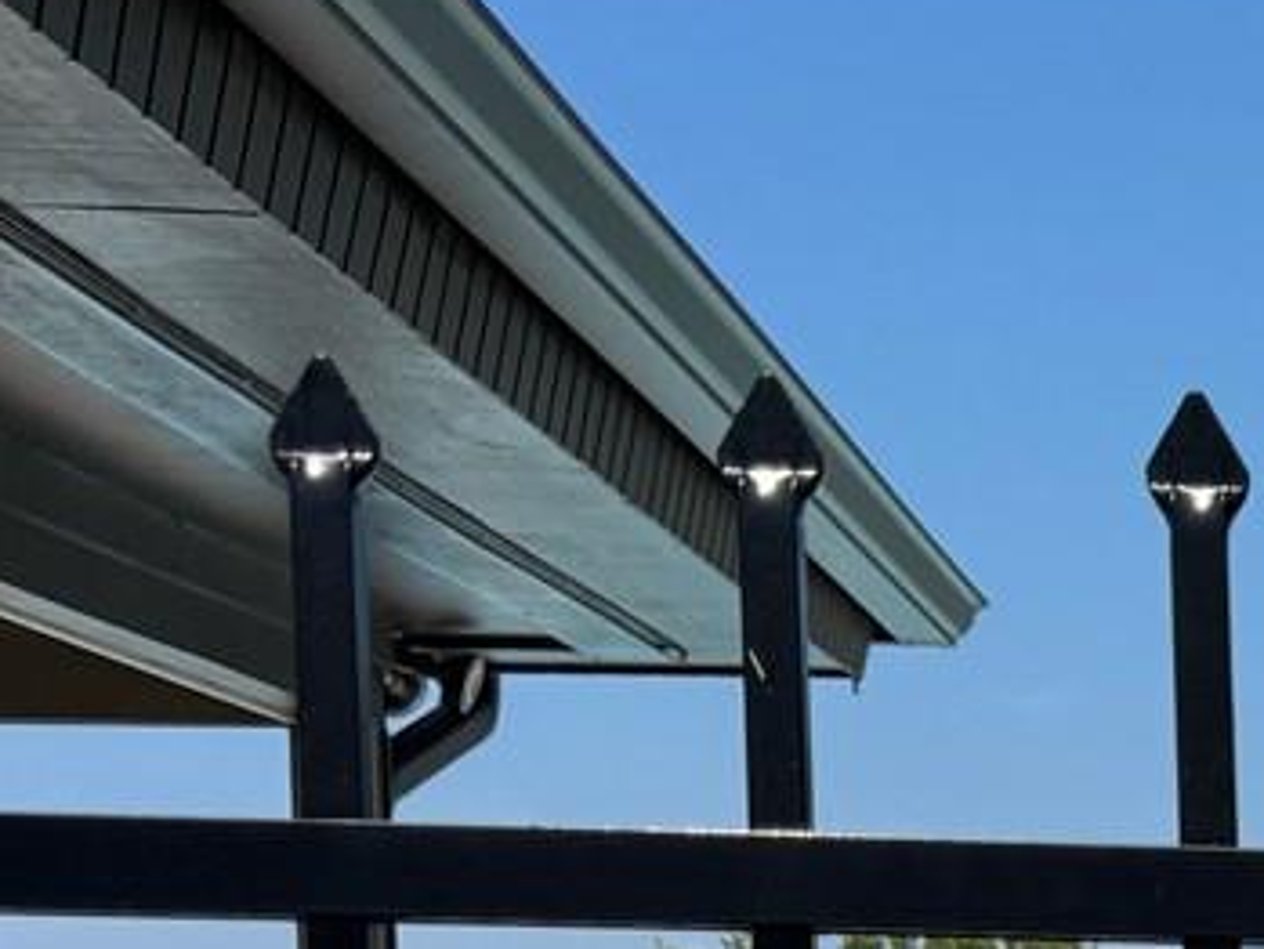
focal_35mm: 110
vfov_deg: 12.6
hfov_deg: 15.6
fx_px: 4018
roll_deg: +0.1
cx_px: 2198
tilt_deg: -6.3
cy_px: 1543
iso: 80
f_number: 1.78
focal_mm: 6.76
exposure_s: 1/5814
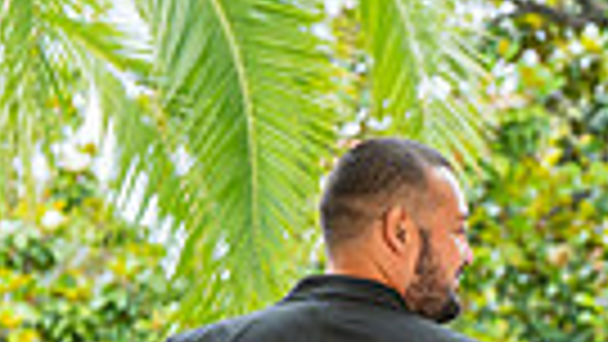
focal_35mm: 342
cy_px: 566
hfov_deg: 6.3
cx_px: 527
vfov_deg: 3.5
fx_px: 5515
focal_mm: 70
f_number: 4
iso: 200
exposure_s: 1/200
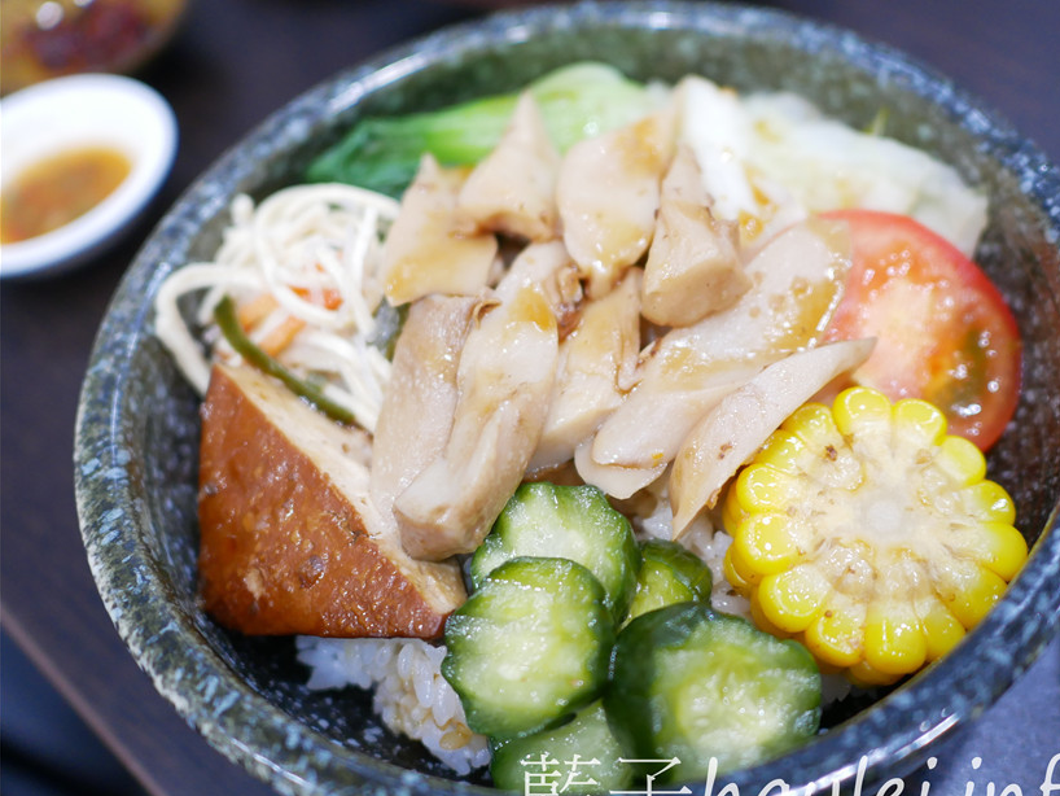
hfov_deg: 55.2
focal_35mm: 33
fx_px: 1011
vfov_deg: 43.0
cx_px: 582
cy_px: 417
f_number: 1.7
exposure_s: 1/60
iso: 800
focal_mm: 15
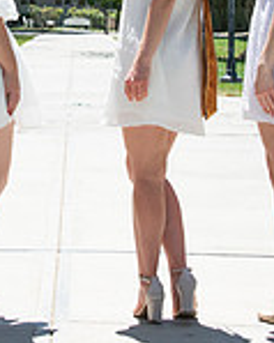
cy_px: 17
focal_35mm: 161
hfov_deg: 9.6
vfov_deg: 11.9
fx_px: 1634
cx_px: 64
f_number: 5.6
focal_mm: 44
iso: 500
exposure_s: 1/2500
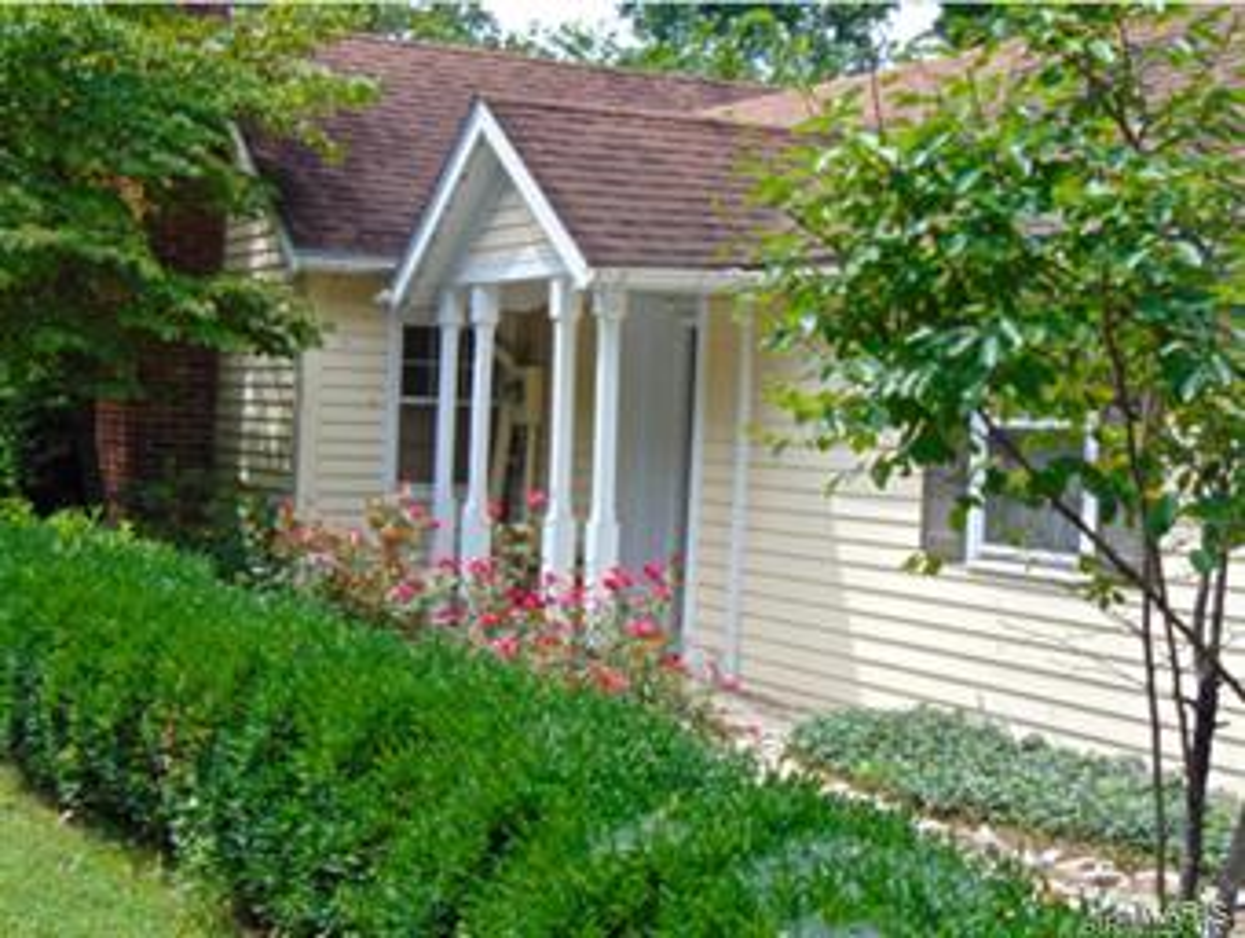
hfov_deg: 32.1
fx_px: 2161
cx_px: 622
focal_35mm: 60
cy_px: 469
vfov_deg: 24.5
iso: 80
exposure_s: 1/320
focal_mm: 10.8
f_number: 3.6
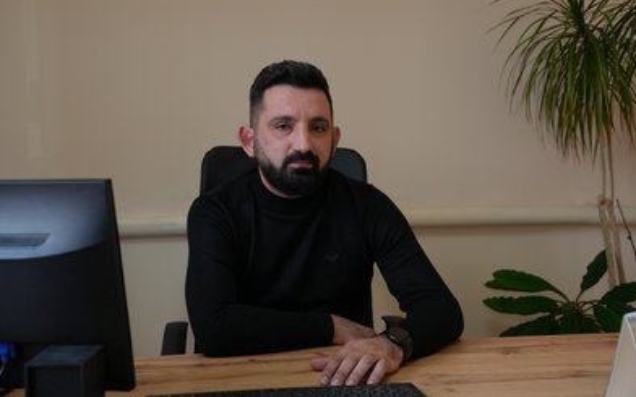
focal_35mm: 52
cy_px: 182
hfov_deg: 38.9
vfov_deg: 24.9
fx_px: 901
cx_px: 323
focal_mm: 50
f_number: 4.5
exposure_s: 1/125
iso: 1000
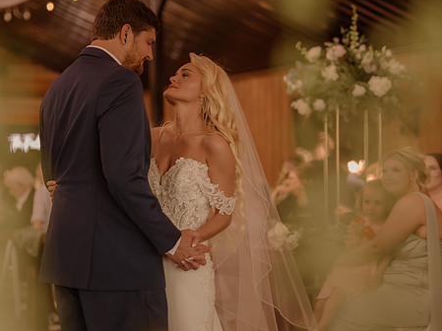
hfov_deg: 23.0
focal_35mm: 85
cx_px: 164
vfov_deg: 17.3
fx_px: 1084
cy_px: 192
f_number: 2
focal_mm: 50
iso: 200
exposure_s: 1/200
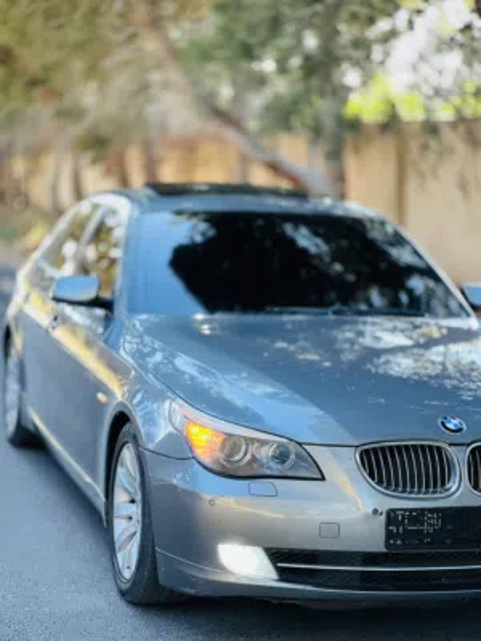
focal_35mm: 77
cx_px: 240
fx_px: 1427
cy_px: 320
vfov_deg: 25.3
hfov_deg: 19.1
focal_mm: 9
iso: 80
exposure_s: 1/80
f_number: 2.8
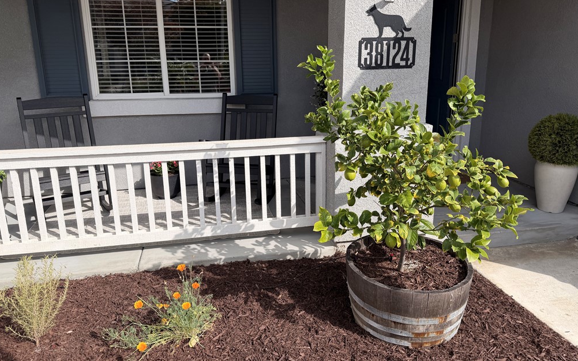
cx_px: 290
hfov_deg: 70.4
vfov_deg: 47.5
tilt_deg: -13.6
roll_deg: +0.9
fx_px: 410
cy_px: 160
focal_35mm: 26
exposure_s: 1/3021
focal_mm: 6.76
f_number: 1.78
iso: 80
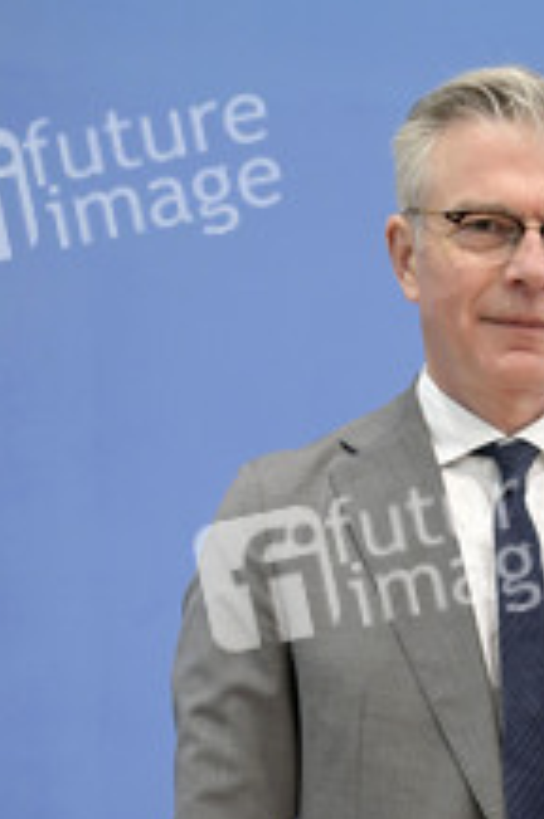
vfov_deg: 32.2
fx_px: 1342
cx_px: 499
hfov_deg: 22.3
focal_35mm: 59
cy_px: 751
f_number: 5.6
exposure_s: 1/500
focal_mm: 32
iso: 5000
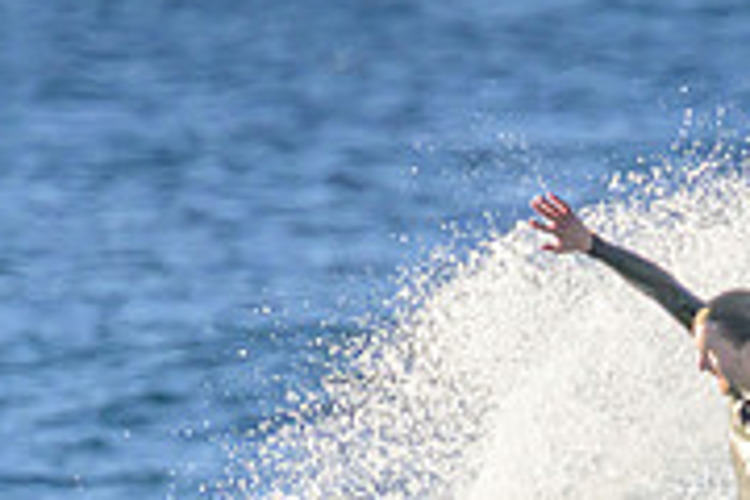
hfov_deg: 0.9
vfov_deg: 0.6
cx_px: 571
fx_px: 46975
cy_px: 781
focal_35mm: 2255
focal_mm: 700
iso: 1800
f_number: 11
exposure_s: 1/2000
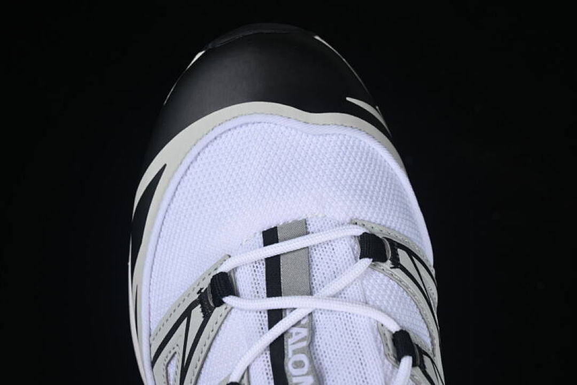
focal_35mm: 75
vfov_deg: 18.2
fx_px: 1202
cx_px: 288
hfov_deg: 27.0
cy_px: 192
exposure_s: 1/80
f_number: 7.1
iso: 160
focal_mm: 50
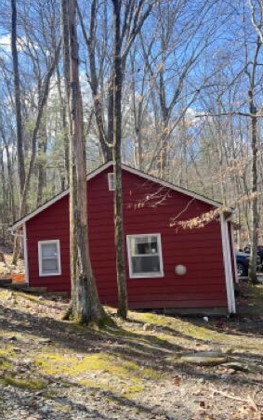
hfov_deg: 32.7
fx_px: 447
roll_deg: +4.2
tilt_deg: +4.5
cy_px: 213
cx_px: 99
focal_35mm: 39
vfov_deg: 50.4
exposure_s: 1/427
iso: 50
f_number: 1.5
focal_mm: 5.7
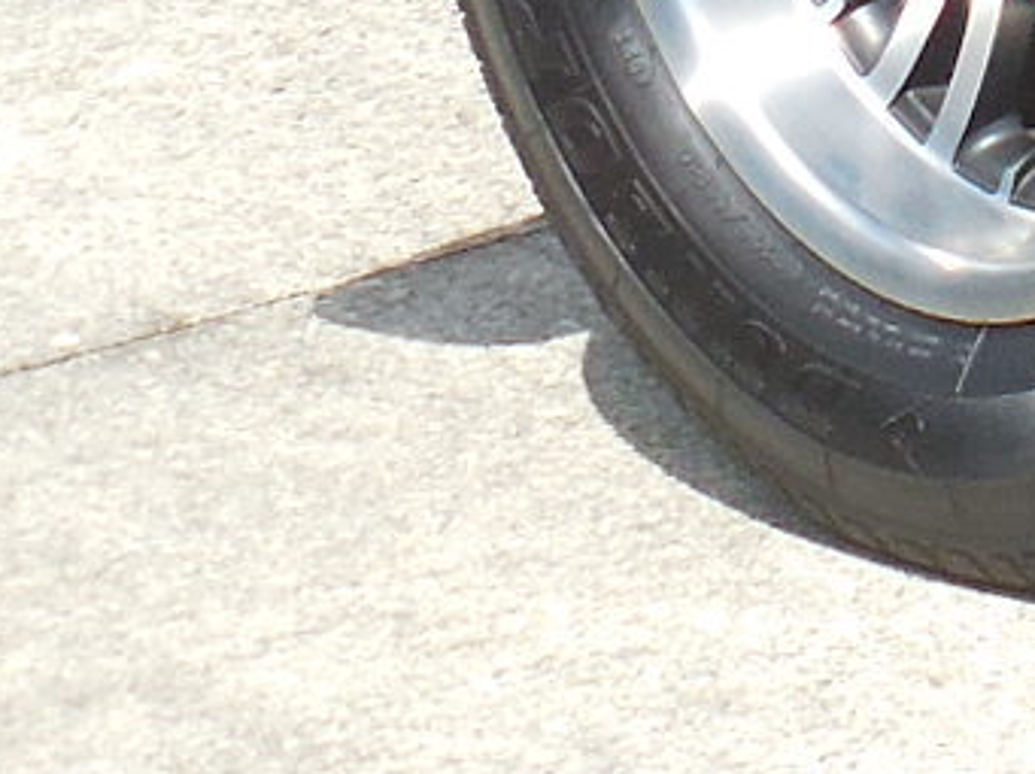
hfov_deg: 4.1
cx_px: 3284
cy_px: -1150
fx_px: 13948
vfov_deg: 3.1
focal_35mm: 467
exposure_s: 1/320
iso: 125
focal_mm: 12.6
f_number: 4.7
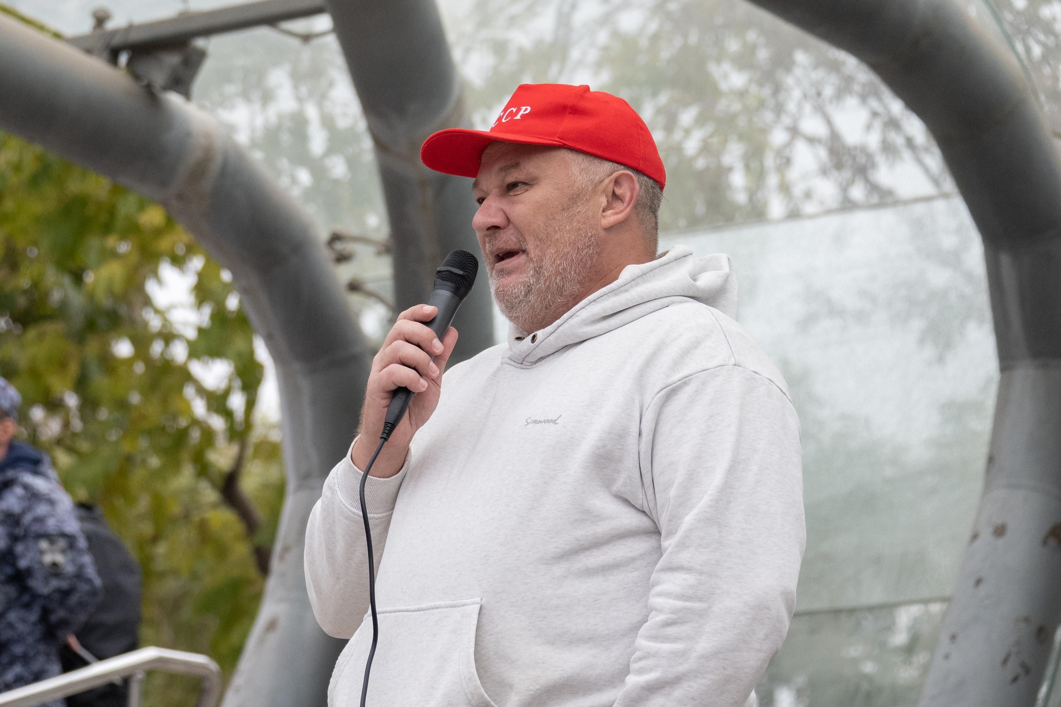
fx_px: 5638
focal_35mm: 191
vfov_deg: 7.2
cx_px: 467
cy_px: 212
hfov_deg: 10.7
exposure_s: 1/1600
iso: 1250
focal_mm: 91
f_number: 5
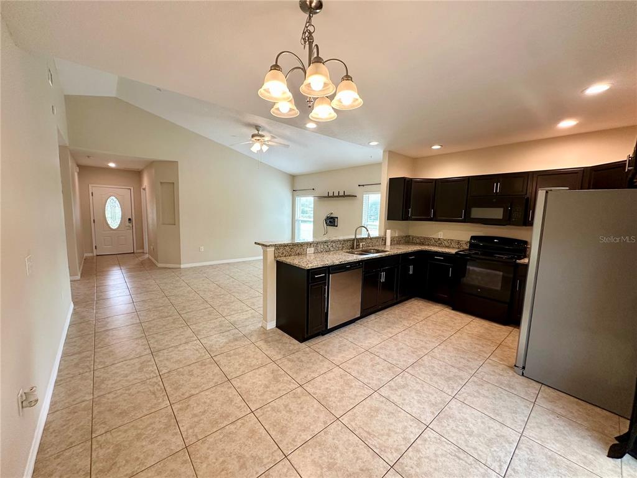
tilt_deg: -5.0
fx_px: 258
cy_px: 239
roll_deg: -1.7
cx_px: 318
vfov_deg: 85.7
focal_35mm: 14
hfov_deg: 102.1
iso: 200
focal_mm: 2.22
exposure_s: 1/120
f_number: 2.2
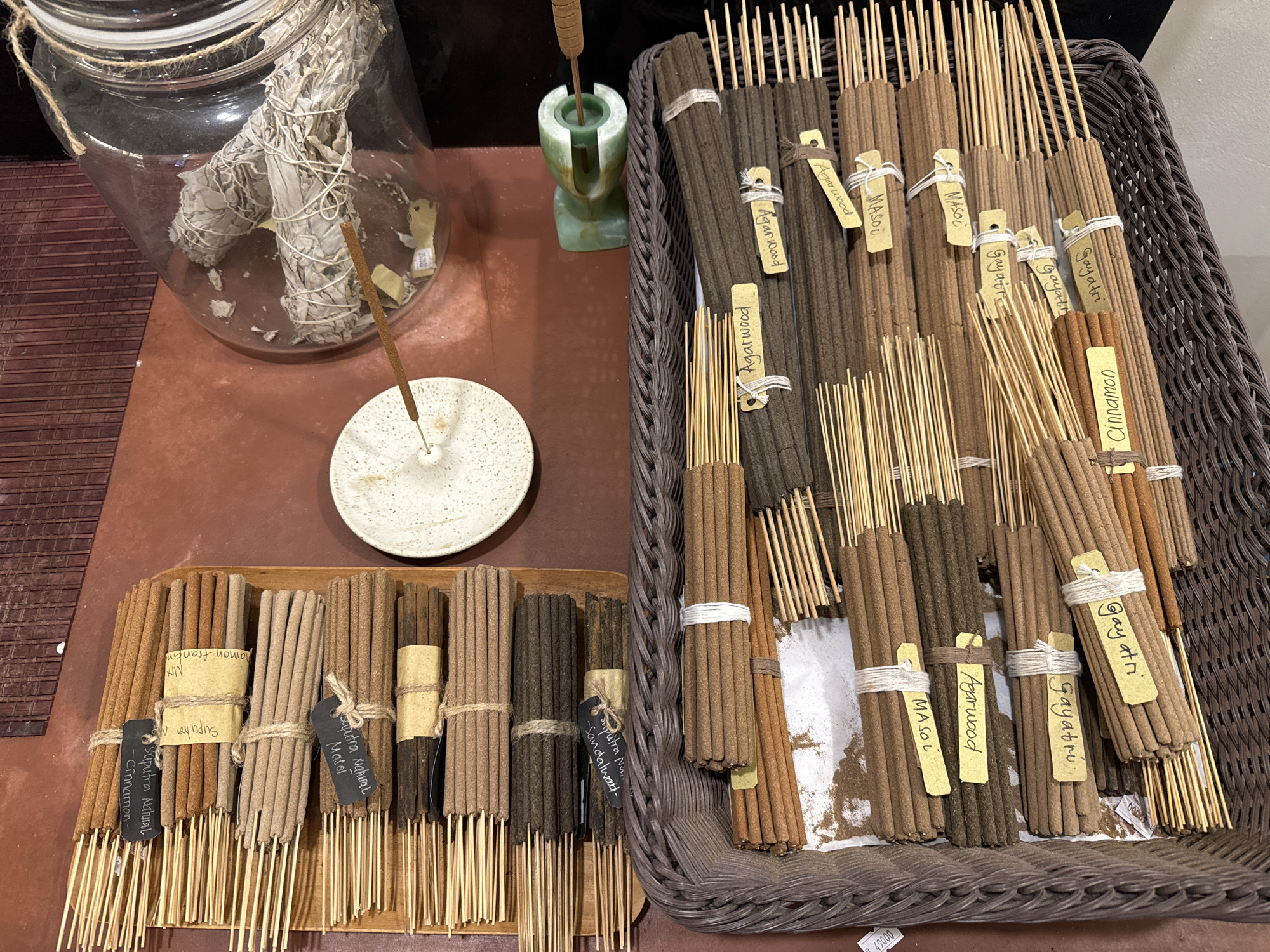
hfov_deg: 71.6
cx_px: 635
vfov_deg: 56.8
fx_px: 881
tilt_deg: -63.8
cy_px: 476
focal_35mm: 24
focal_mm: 6.76
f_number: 1.78
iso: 320
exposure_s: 1/50
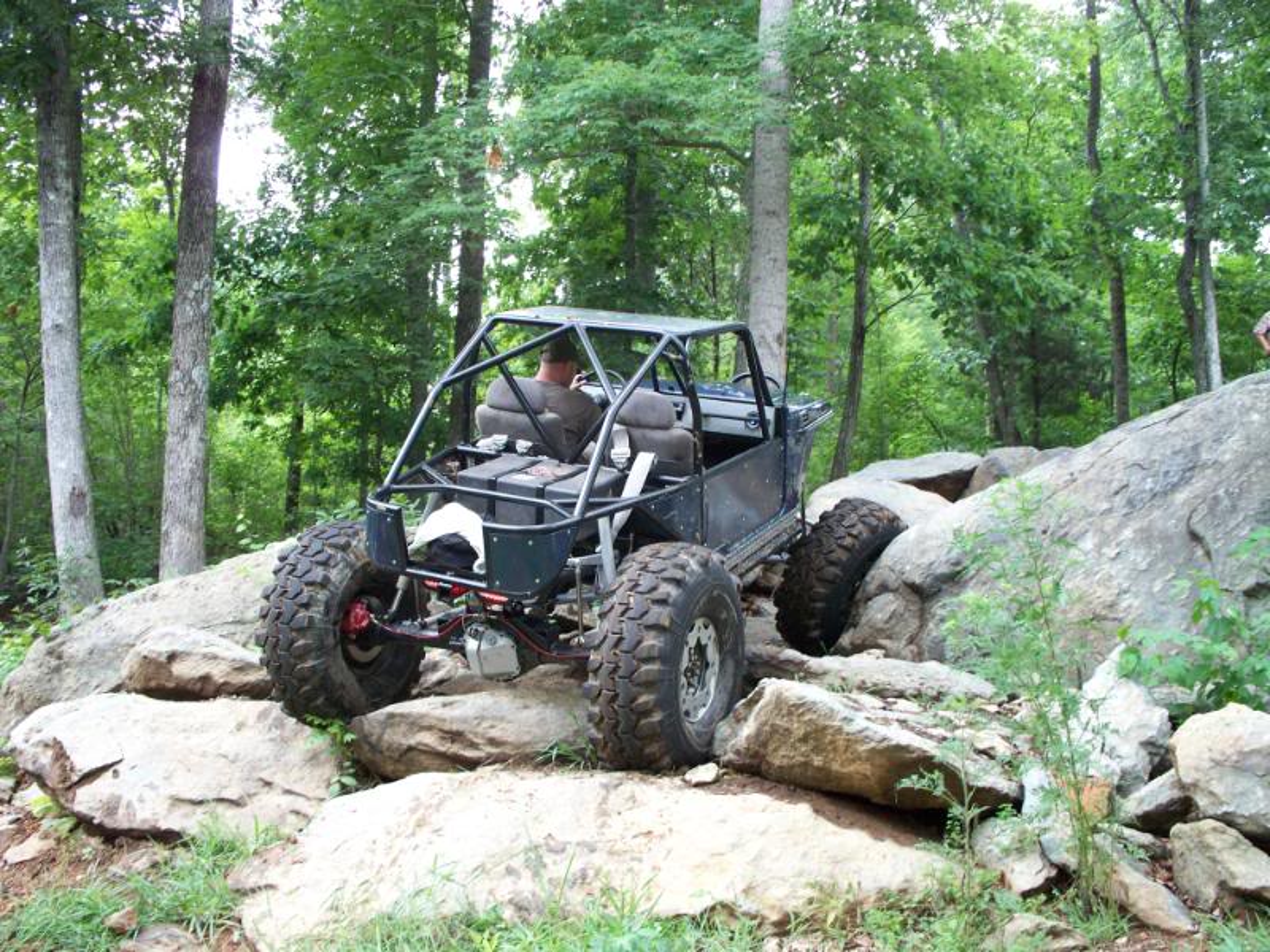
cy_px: 476
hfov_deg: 51.4
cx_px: 635
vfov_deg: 39.7
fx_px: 1321
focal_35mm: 36
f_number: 2.8
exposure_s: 1/60
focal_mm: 7.54
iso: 80
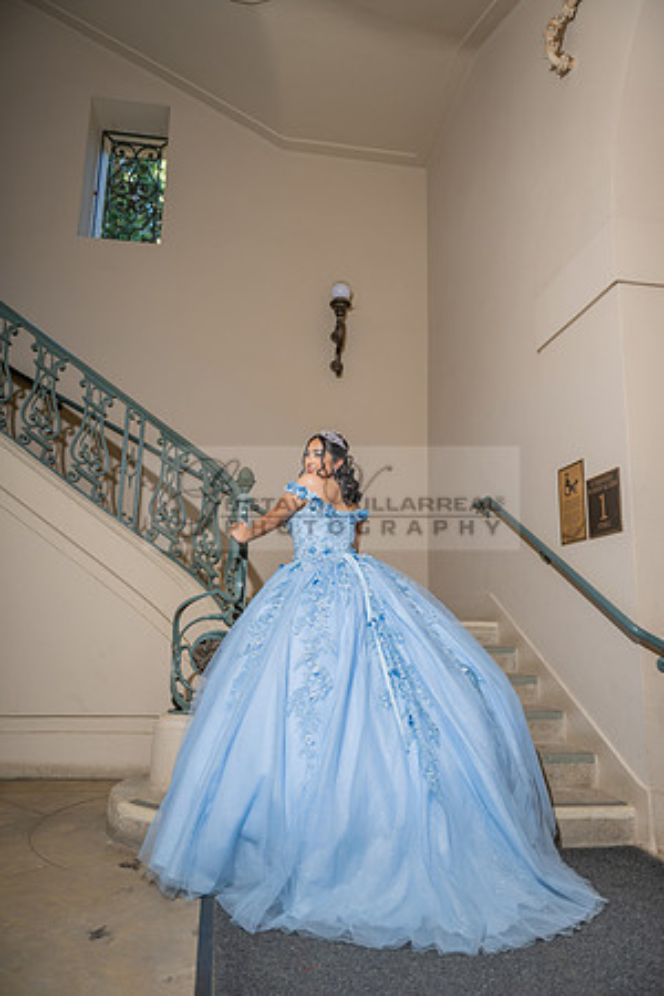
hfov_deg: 53.1
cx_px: 332
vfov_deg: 73.7
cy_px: 498
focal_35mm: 24
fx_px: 664
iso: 200
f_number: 2.8
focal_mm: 24
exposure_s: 1/200
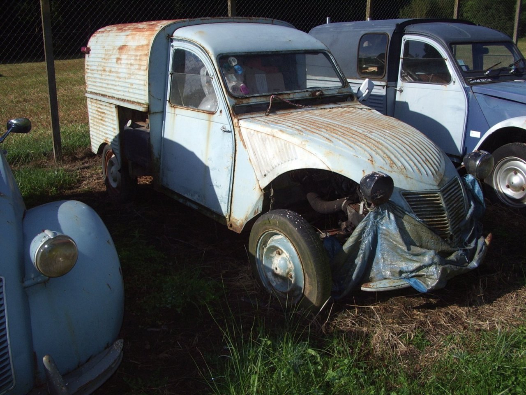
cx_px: 263
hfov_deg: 52.6
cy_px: 198
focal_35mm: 35
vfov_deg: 40.7
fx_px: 532
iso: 100
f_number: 4.3
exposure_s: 1/800
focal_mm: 5.8
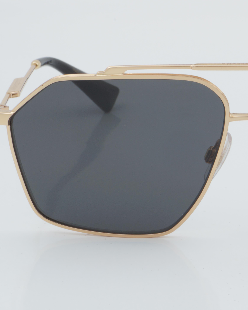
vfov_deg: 14.6
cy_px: 154
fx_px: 1209
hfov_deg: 11.6
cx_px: 242
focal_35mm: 132
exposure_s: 1/4
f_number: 32
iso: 100
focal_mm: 55
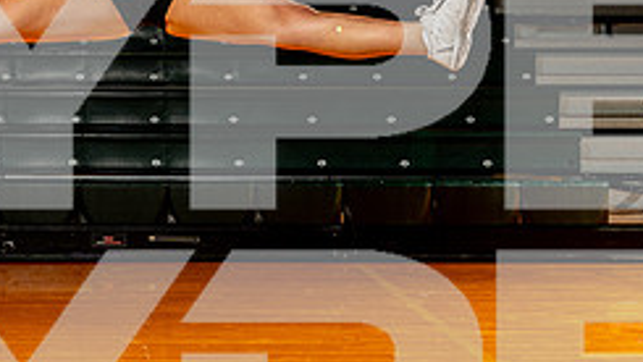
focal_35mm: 100
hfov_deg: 21.1
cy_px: 75
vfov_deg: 12.1
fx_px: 1706
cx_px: 131
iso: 160
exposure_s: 1/250
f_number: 5.6
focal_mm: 38
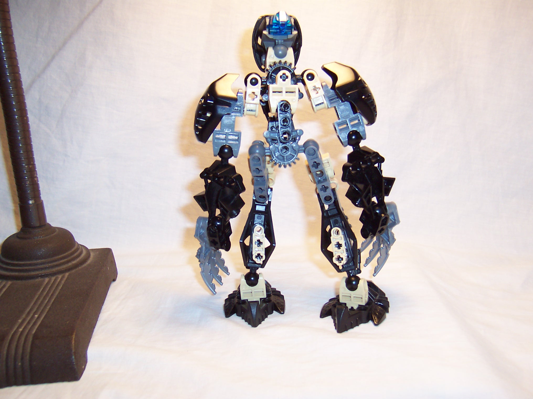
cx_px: 266
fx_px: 554
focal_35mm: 36
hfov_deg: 51.4
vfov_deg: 39.7
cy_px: 200
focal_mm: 5.6
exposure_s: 1/60
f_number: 2.8
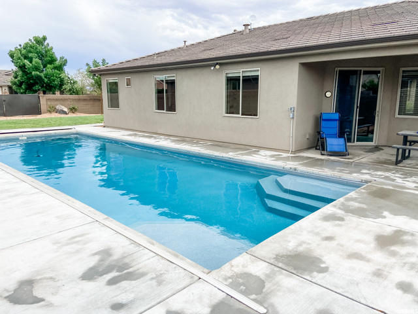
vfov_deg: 53.1
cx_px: 209
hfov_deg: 67.3
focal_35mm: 26
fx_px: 314
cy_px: 157
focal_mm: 4.25
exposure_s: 1/2000
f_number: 1.8
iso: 32
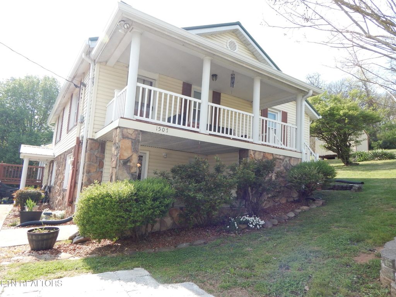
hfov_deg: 76.4
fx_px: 252
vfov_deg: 61.1
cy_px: 148
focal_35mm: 22
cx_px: 198
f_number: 3
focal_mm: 4
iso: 125
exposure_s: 1/400
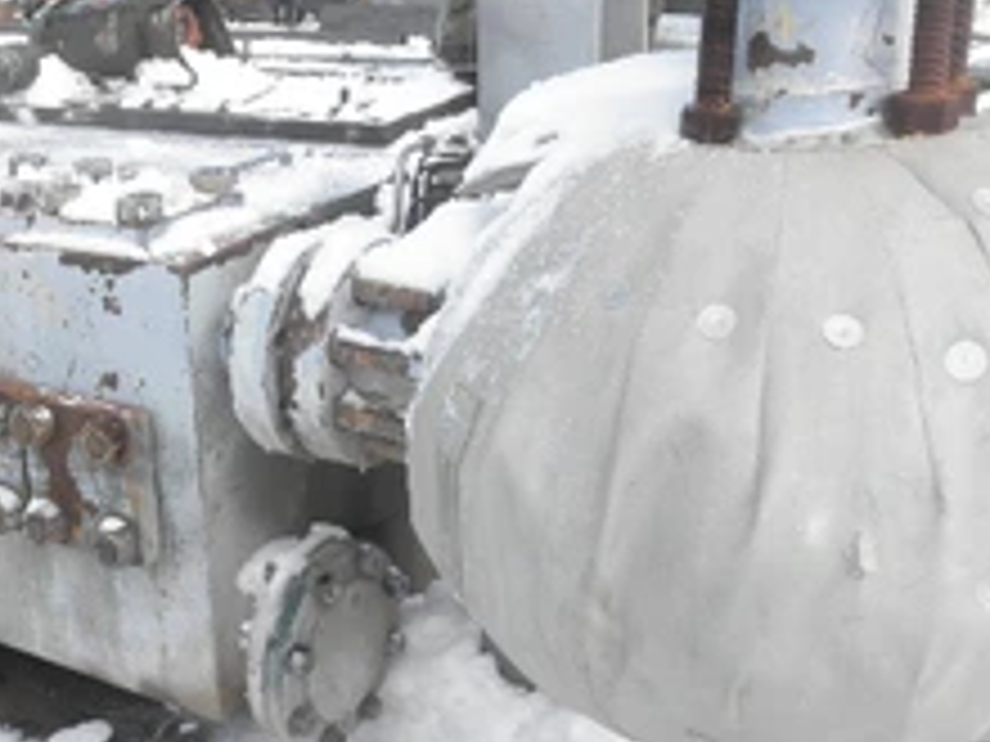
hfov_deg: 36.1
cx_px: 180
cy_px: 391
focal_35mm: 51
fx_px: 1459
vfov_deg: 28.6
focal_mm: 5
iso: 64
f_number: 8.5
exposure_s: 1/80
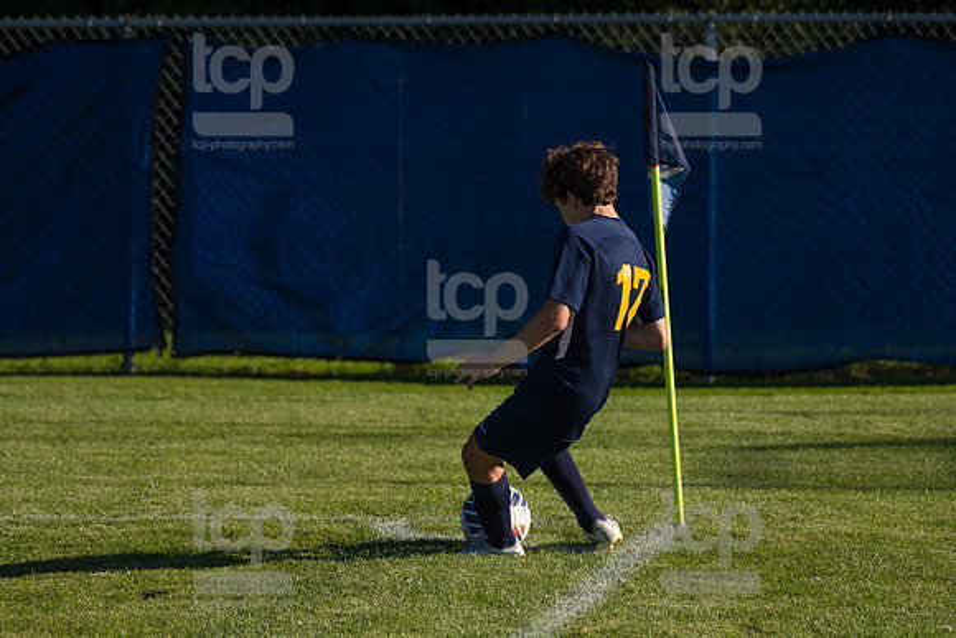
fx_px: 5312
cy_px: 319
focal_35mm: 200
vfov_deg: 6.9
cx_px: 478
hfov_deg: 10.3
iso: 320
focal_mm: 200
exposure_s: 1/2000
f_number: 5.6
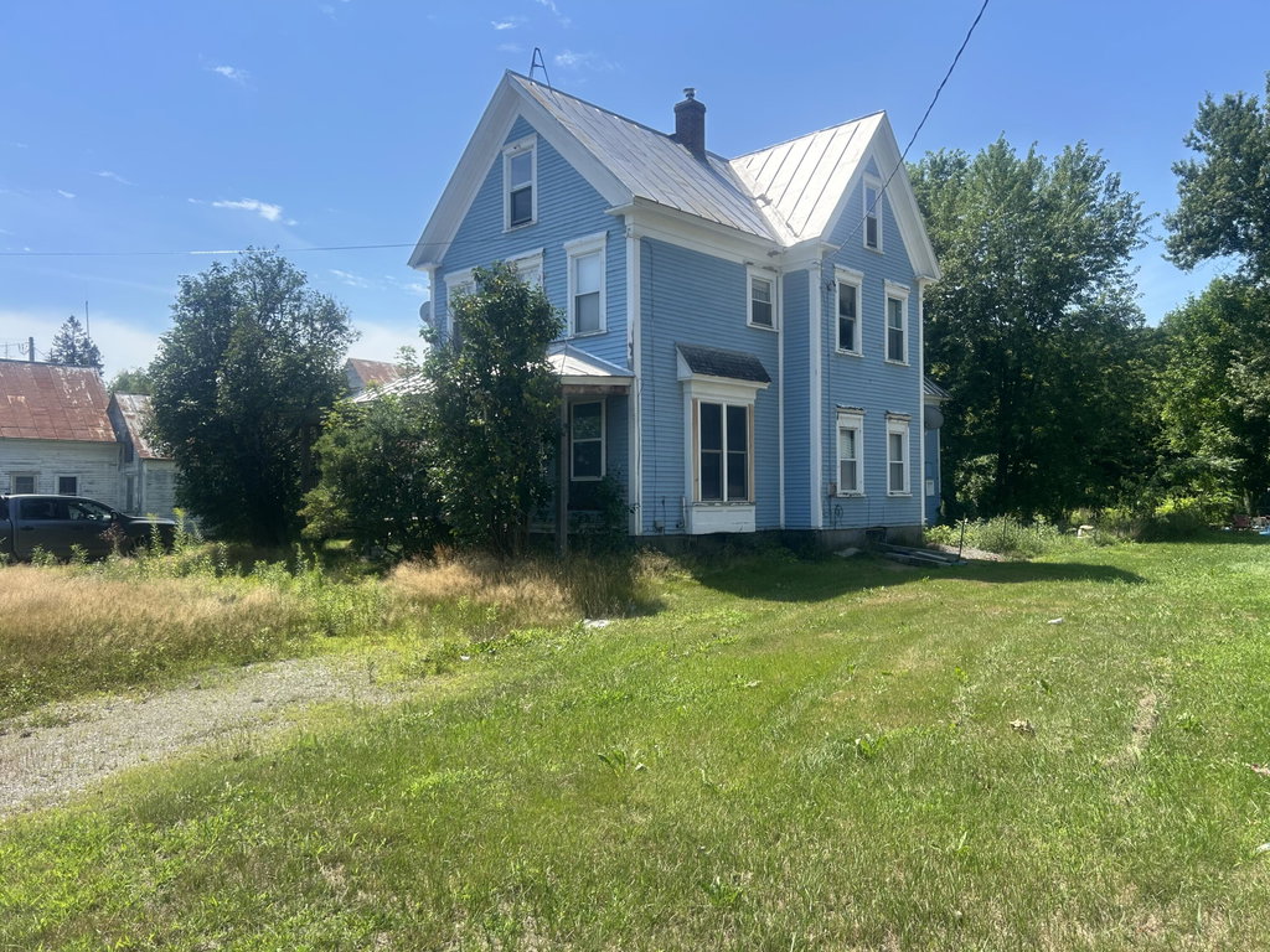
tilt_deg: +1.1
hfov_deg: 67.3
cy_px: 476
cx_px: 635
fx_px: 954
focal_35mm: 26
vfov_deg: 53.1
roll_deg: +0.5
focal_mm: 5.7
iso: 50
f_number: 1.5
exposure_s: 1/3077
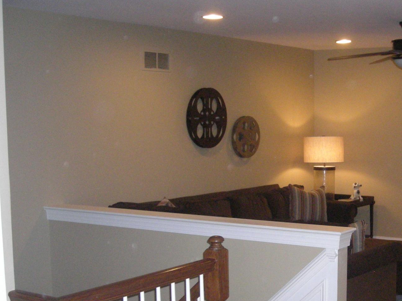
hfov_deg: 31.0
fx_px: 708
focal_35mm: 61
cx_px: 315
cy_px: 212
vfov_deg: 23.9
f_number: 3.2
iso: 336
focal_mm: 6.3
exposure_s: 1/60
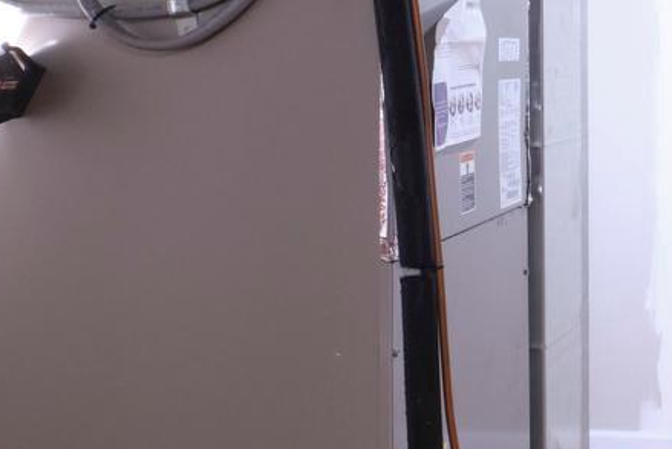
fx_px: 1307
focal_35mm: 70
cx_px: 839
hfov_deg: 25.4
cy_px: 188
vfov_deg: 19.5
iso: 400
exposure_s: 1/1.1
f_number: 11
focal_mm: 10
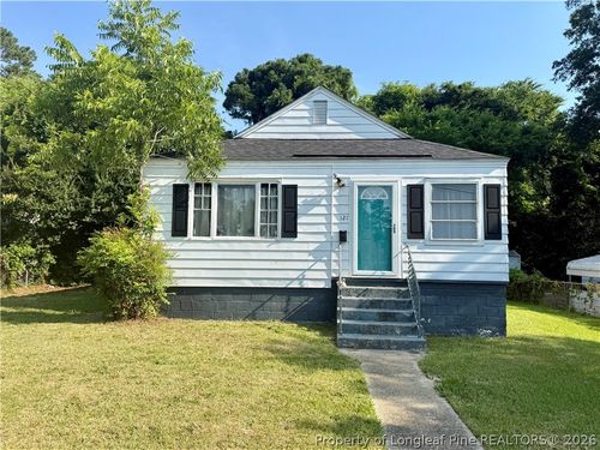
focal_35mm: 24
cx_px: 300
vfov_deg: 56.8
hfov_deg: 71.6
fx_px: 416
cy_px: 225
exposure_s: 1/2907
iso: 80
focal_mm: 6.76
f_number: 1.78
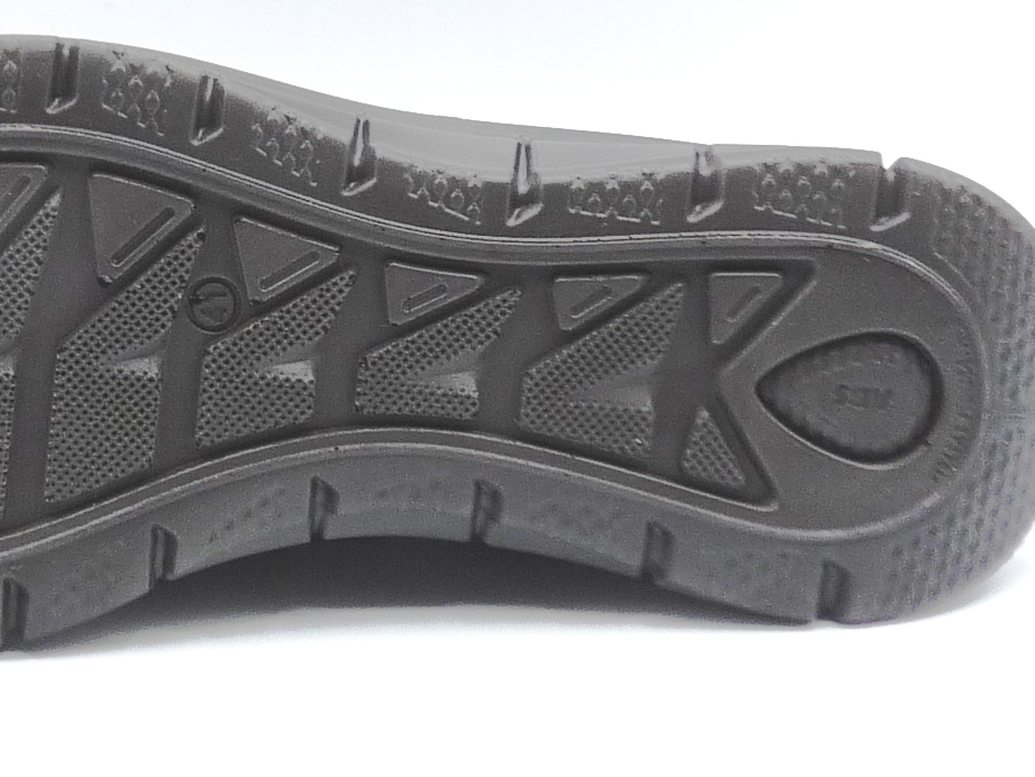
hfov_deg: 22.8
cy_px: 344
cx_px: 285
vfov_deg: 17.4
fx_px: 2542
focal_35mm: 85
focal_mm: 4.8
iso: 100
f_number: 4
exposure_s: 1/125
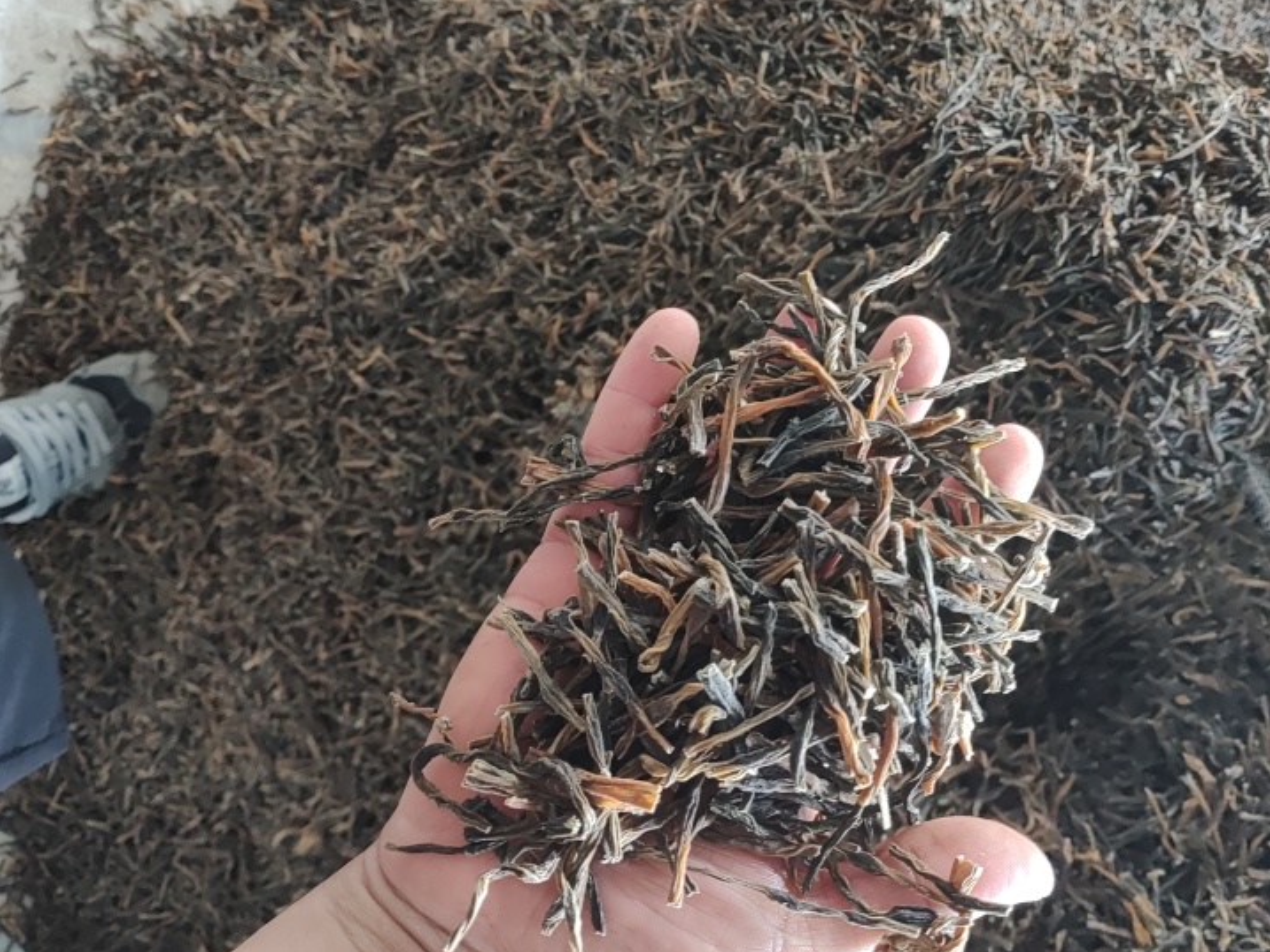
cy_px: 442
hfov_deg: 61.5
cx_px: 705
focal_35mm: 29
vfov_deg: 48.2
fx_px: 1064
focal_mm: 4.26
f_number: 1.8
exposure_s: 1/25
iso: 2119
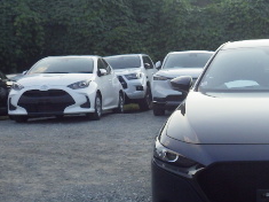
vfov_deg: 21.4
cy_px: 155
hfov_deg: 26.5
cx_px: 288
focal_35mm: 68
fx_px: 528
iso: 250
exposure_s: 1/640
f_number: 2.8
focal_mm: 4.5
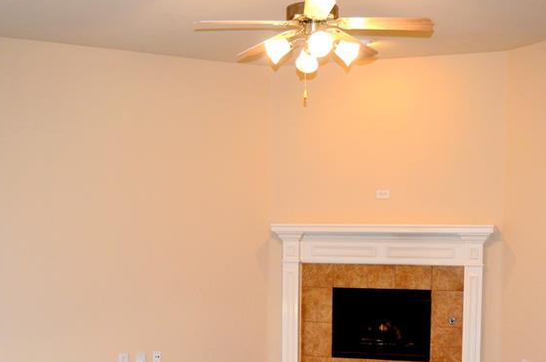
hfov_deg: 39.6
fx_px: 757
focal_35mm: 50
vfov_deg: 26.2
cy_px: 308
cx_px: 280
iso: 450
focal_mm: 18
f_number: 3.5
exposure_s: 1/60
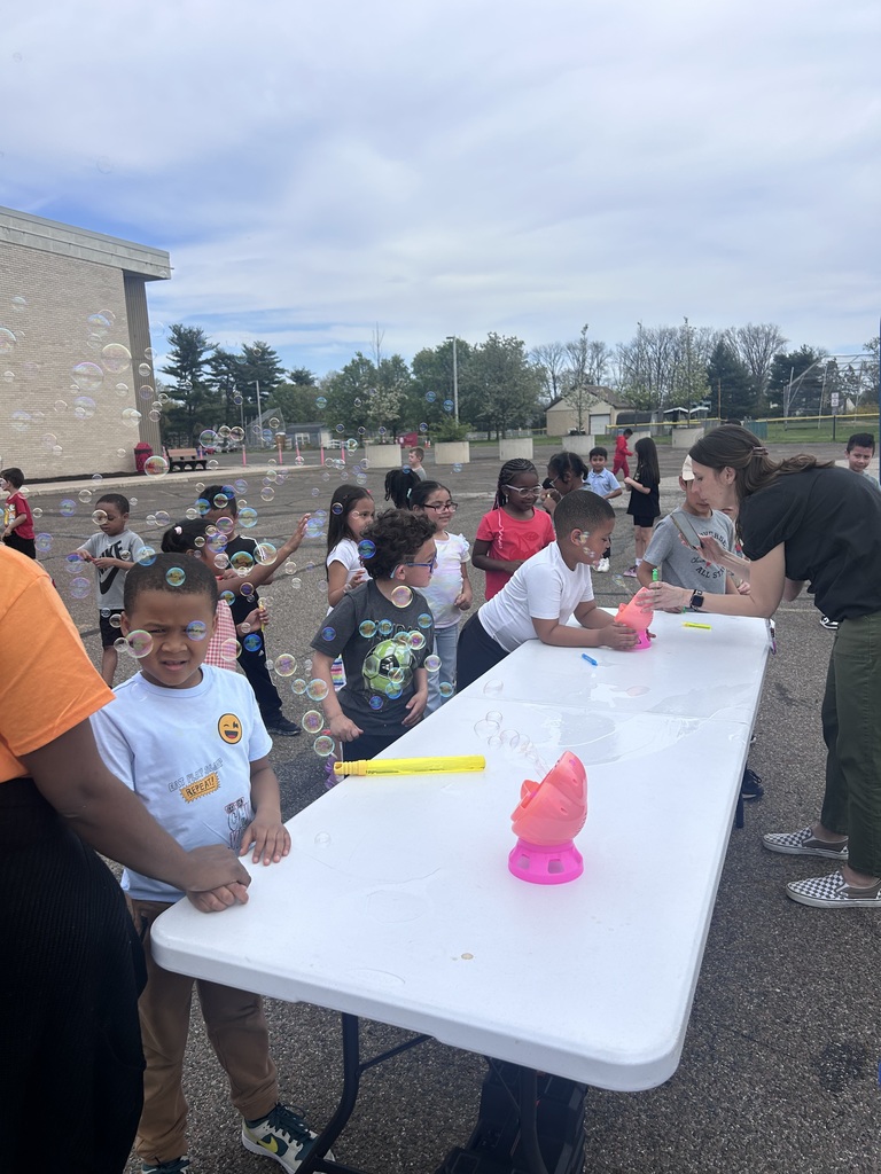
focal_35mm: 26
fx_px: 882
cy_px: 587
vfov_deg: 67.3
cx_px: 440
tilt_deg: -10.4
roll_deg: +3.2
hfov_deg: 53.1
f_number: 1.5
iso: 50
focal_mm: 5.7
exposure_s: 1/4274
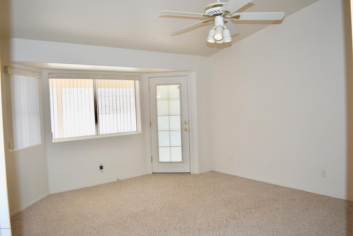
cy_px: 118
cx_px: 176
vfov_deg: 47.9
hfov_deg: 67.4
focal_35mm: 27
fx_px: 265
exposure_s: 1/80
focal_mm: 18
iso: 100
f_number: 3.5
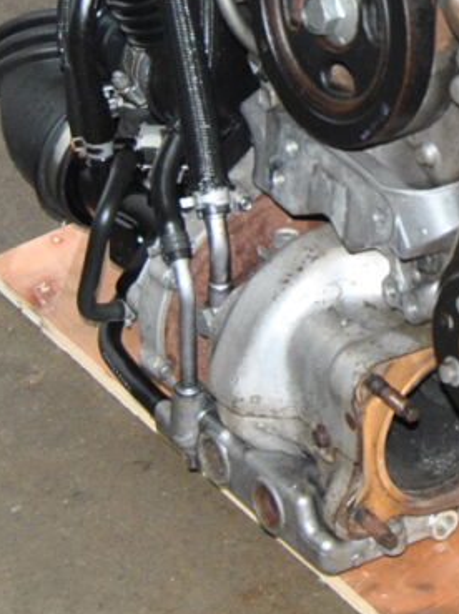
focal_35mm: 163
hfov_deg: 8.9
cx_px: 655
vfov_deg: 11.9
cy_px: -112
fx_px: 2887
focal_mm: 26
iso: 400
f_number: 5.6
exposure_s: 1/200
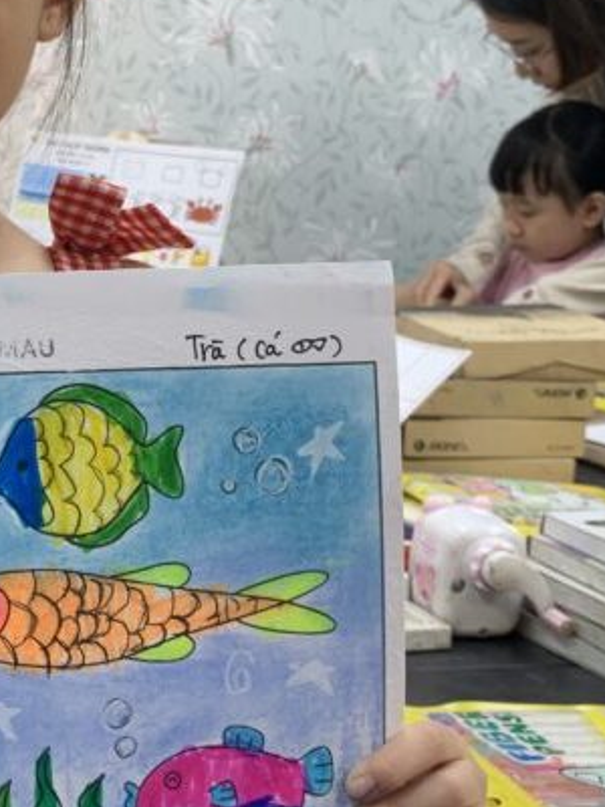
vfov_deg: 29.6
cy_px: 268
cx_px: -40
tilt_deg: -5.3
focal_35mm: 65
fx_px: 1515
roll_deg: -3.1
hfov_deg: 21.6
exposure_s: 1/100
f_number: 1.8
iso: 40
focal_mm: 4.25
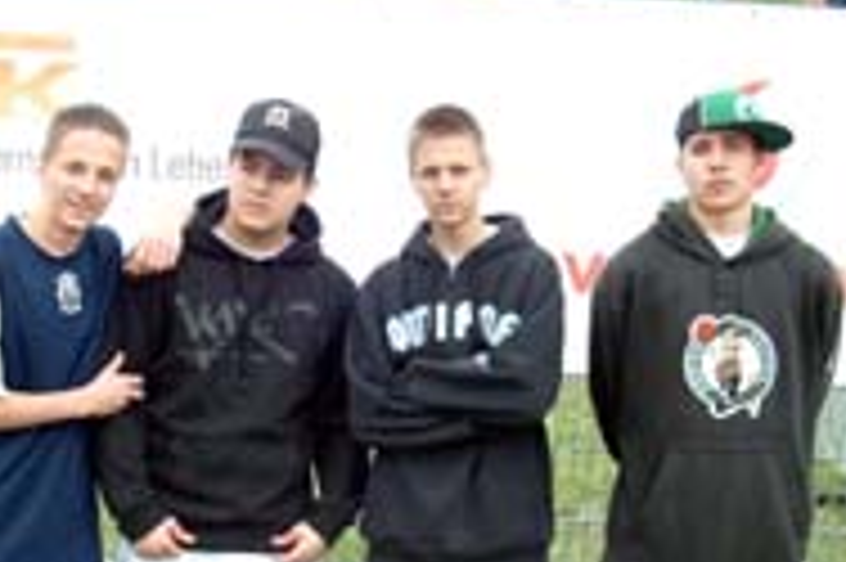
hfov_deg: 29.6
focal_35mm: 68
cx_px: 360
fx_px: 1601
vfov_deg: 19.8
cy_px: 409
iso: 400
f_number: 6.7
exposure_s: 1/180
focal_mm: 19
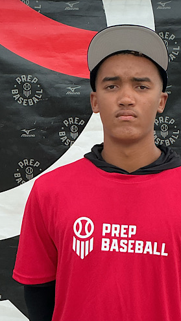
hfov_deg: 29.5
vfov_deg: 50.0
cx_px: 120
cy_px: 198
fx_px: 341
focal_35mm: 40
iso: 25
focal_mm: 3
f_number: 1.8
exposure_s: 1/442
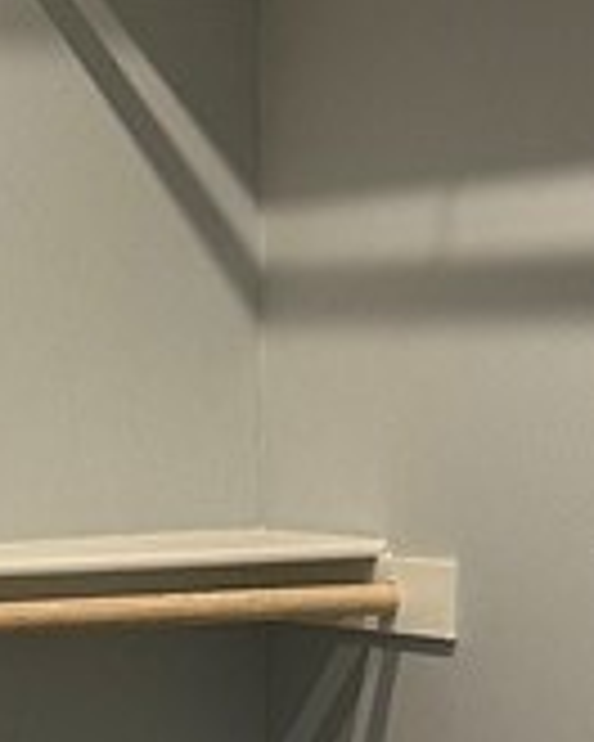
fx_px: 3186
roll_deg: +0.7
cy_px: 782
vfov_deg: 13.1
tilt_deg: -6.7
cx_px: -130
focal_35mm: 145
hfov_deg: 10.5
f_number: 1.78
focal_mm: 6.86
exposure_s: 1/60
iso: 250
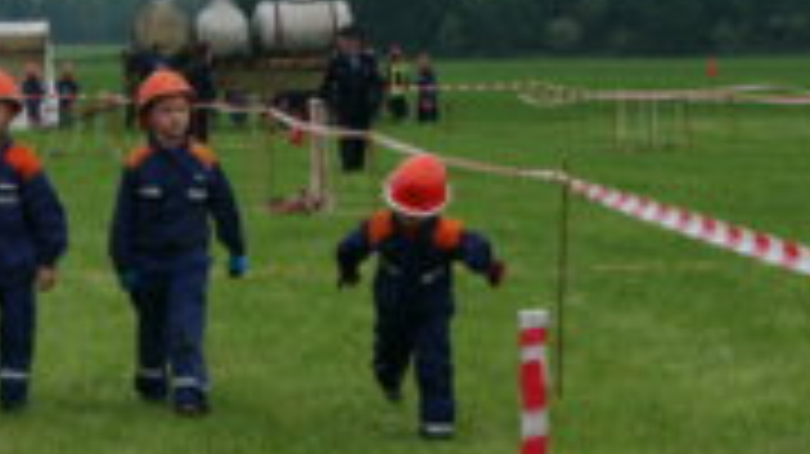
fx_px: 4357
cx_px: 50
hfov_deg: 10.6
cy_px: 103
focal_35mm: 203
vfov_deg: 6.0
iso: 200
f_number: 6.3
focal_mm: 42
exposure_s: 1/250
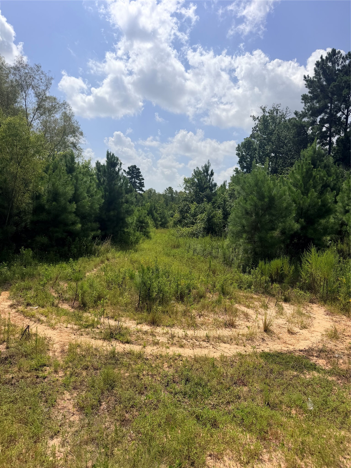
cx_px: 176
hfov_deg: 56.8
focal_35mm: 24
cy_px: 234
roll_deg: +0.6
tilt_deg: -5.1
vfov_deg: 71.6
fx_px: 324
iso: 80
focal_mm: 6.76
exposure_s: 1/10309
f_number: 1.78
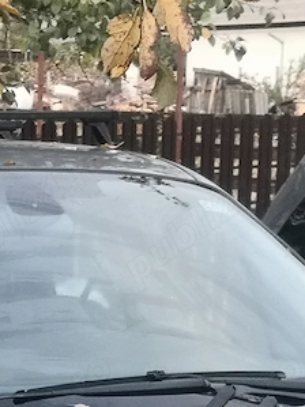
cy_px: 468
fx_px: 1728
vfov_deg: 13.1
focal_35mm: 147
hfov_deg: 9.9
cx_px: -74
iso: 80
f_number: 1.6
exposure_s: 1/100
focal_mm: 3.95
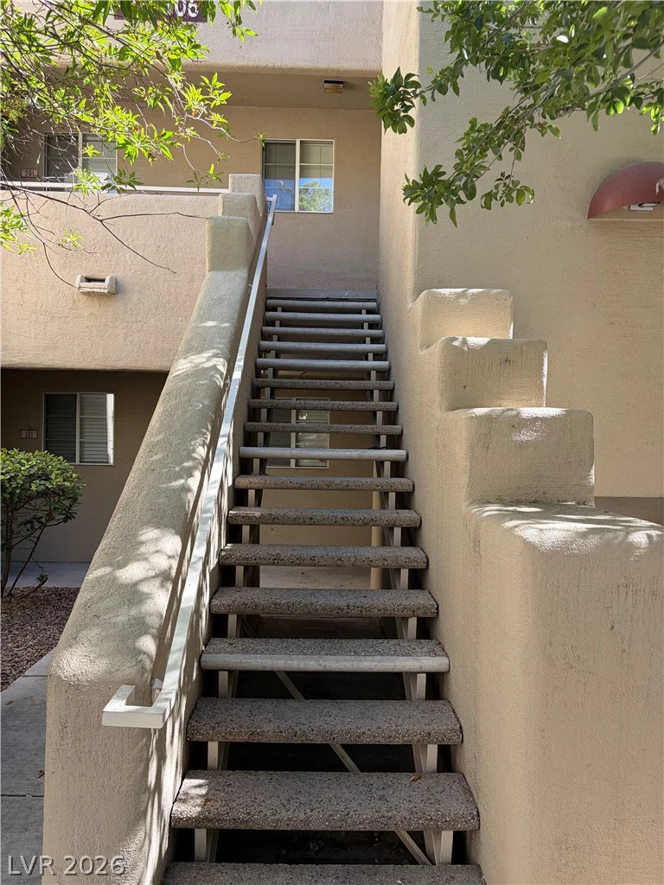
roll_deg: -0.9
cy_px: 442
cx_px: 332
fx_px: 665
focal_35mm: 26
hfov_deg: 53.1
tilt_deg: -1.2
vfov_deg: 67.3
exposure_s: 1/331
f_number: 1.6
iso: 50
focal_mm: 5.96
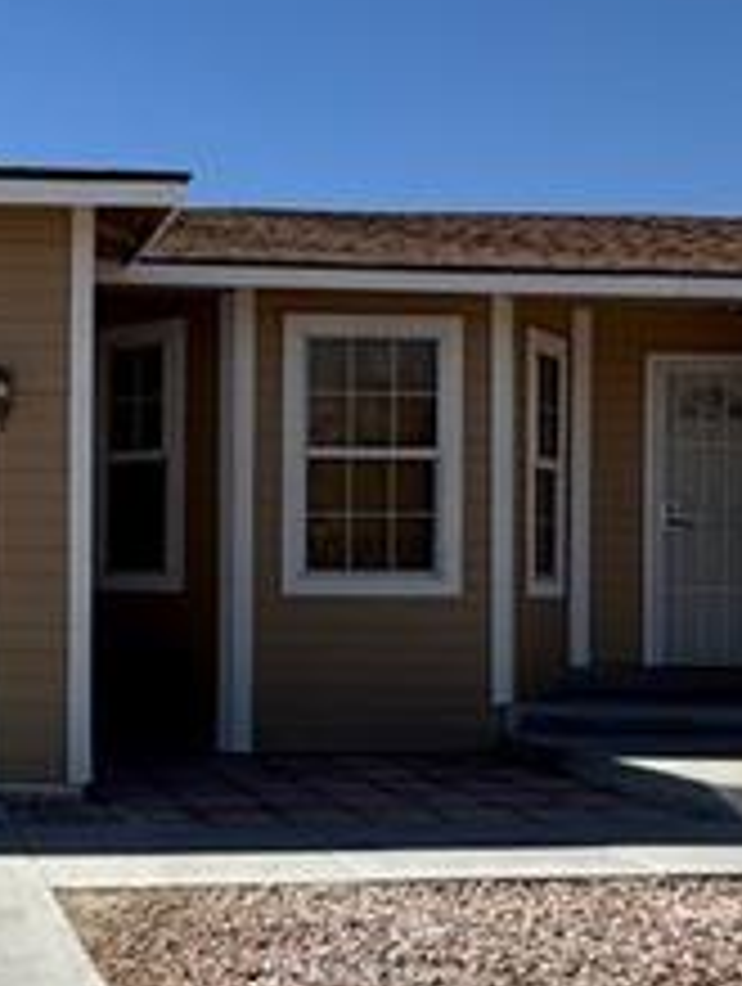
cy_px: 576
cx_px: -99
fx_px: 1396
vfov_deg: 38.7
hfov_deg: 27.0
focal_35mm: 49
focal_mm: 2.22
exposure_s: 1/3106
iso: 50
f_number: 2.2
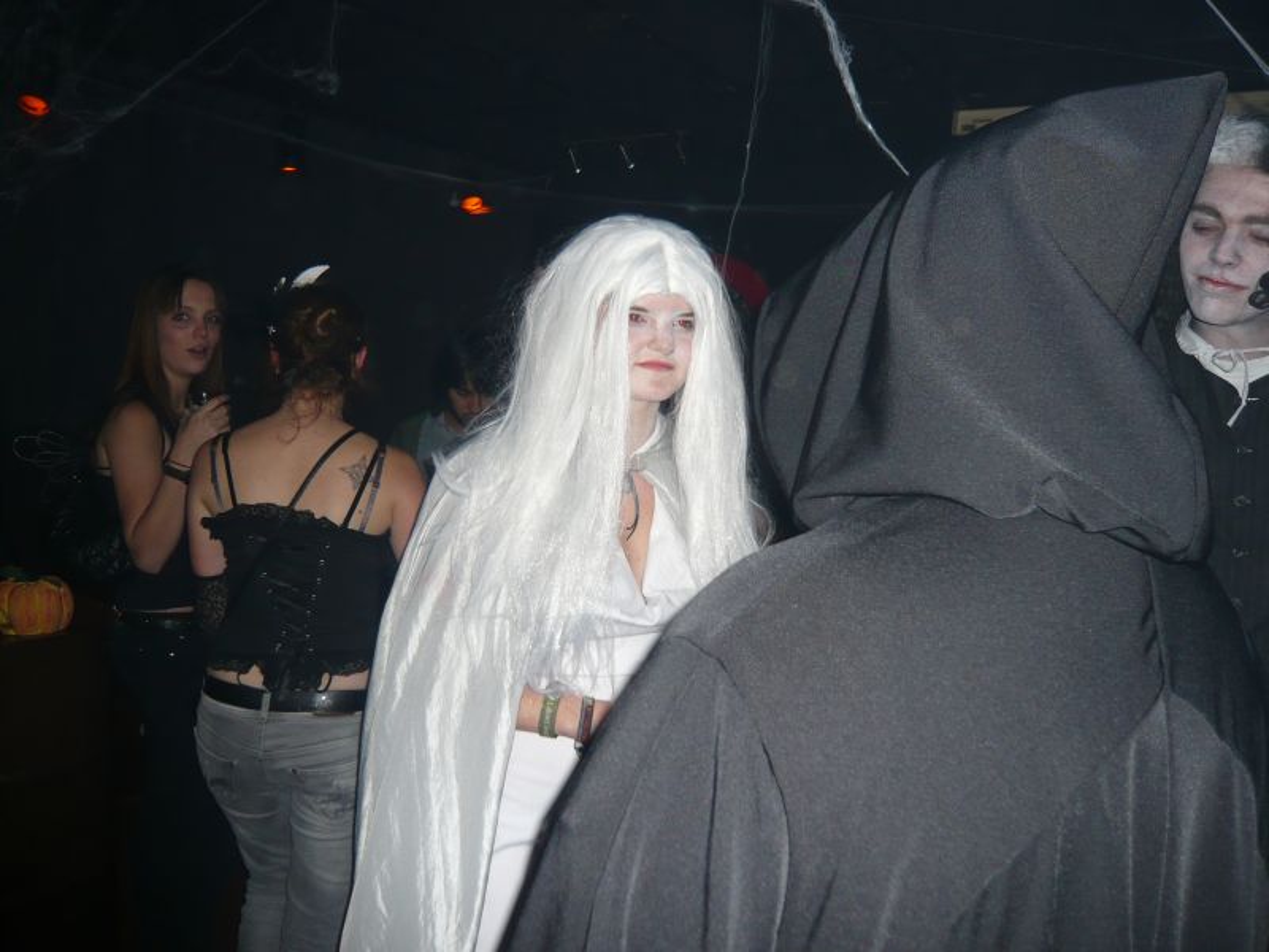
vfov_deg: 49.7
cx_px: 634
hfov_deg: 63.4
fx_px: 1026
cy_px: 476
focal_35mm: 28
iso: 125
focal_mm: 4.6
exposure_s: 1/30
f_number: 2.8
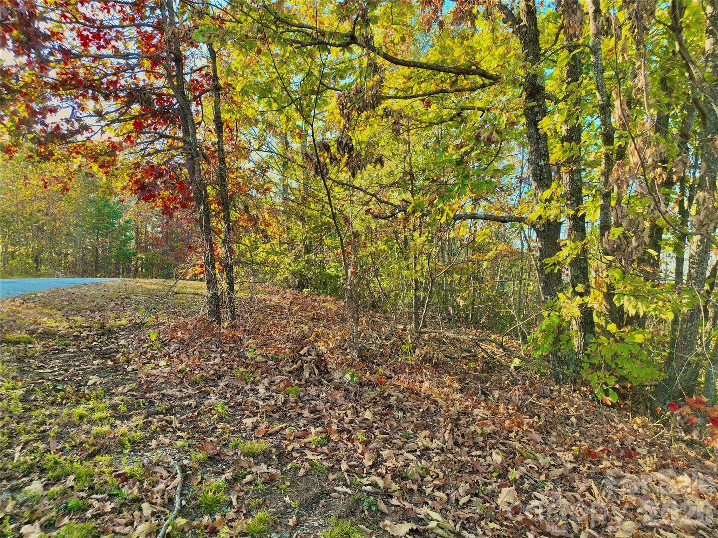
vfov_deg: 56.8
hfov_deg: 71.6
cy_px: 269
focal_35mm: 24
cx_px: 359
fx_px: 498
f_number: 2.8
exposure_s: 1/500
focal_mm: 12.29
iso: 200
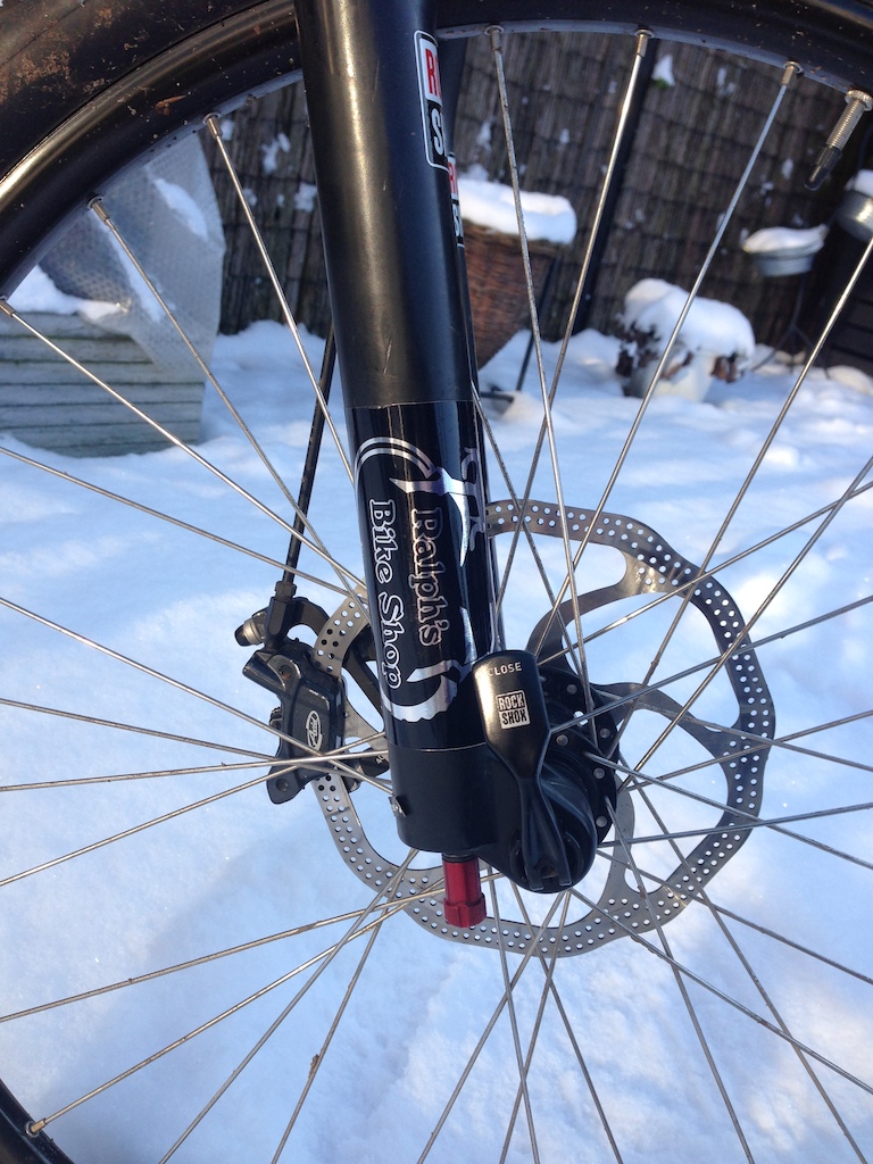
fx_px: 1110
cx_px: 436
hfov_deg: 42.9
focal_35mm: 33
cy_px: 582
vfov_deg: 55.4
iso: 50
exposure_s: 1/423
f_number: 2.4
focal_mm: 4.13
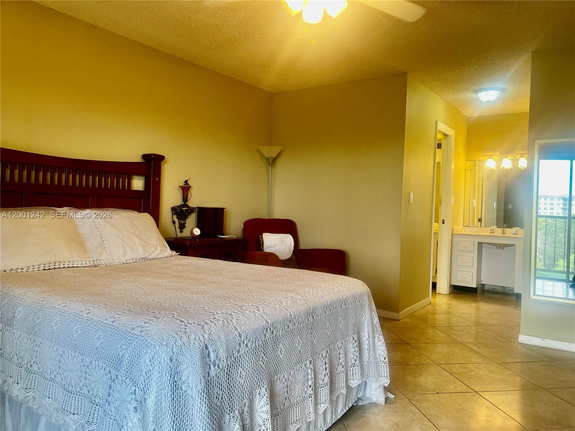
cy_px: 216
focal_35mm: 26
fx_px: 432
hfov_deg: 67.3
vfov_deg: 53.1
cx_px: 288
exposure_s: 1/120
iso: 80
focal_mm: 5.7
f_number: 1.5
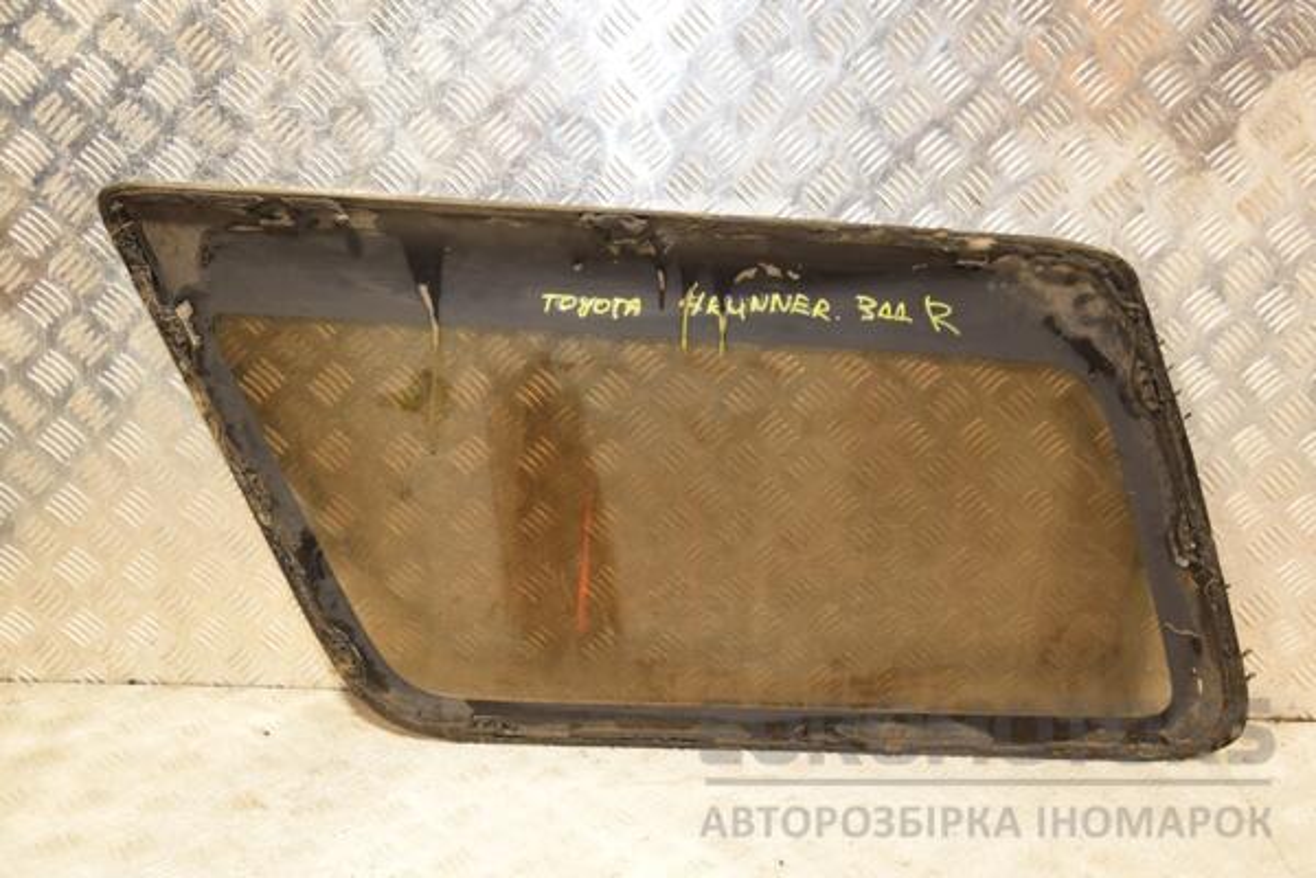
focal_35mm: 39
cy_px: 439
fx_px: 1426
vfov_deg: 34.2
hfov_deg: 49.6
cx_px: 658
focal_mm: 26
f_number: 5
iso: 800
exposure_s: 1/125
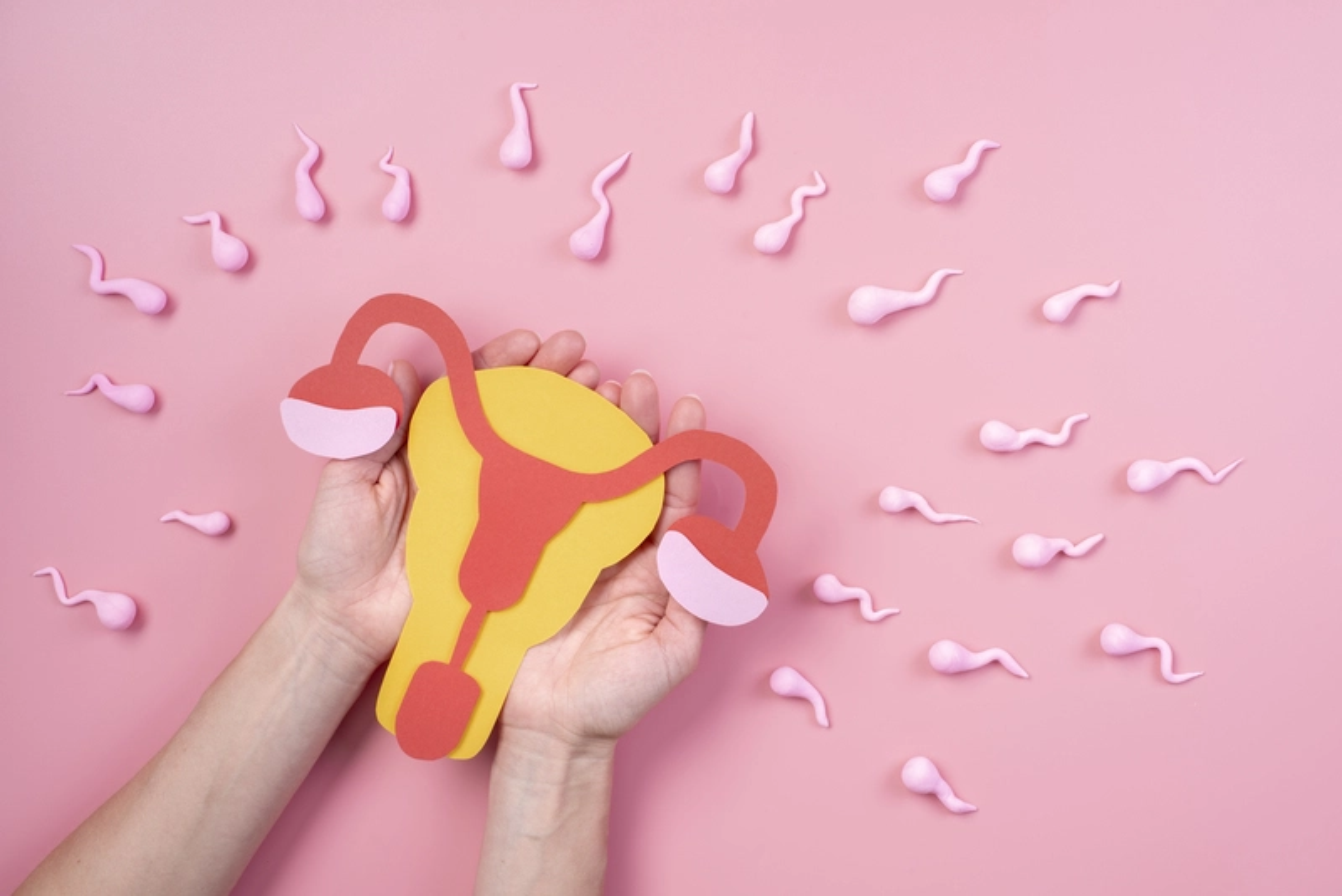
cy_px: 448
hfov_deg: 39.6
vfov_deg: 27.0
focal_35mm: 50
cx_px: 671
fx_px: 1864
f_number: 5.6
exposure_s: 1/100
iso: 250
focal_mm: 50
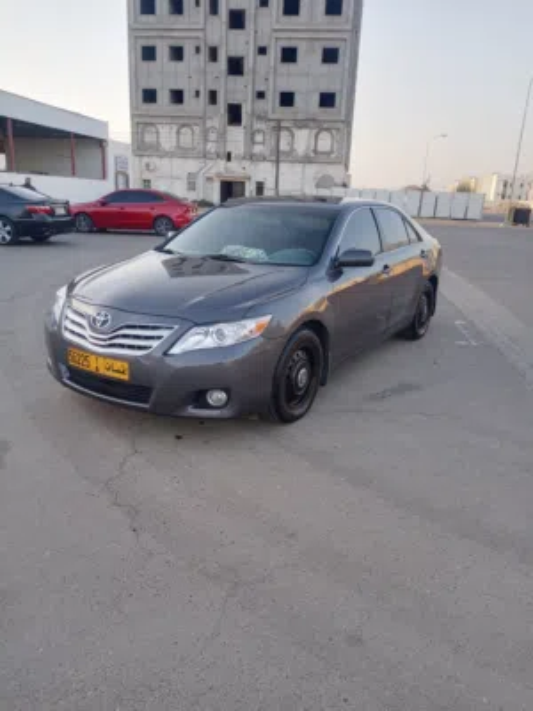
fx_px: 534
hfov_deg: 53.1
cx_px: 266
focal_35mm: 26
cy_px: 356
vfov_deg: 67.3
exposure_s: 1/100
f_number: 1.8
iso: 110
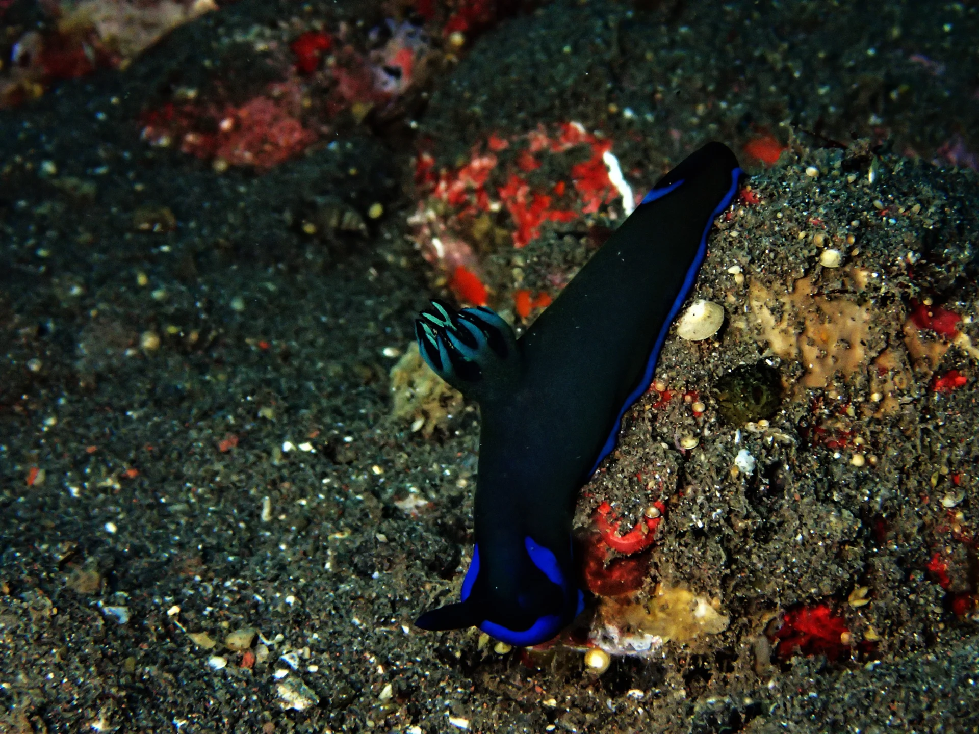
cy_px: 367
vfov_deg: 14.8
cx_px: 490
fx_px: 2828
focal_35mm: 100
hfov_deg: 19.6
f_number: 6.3
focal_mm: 18
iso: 800
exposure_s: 1/200
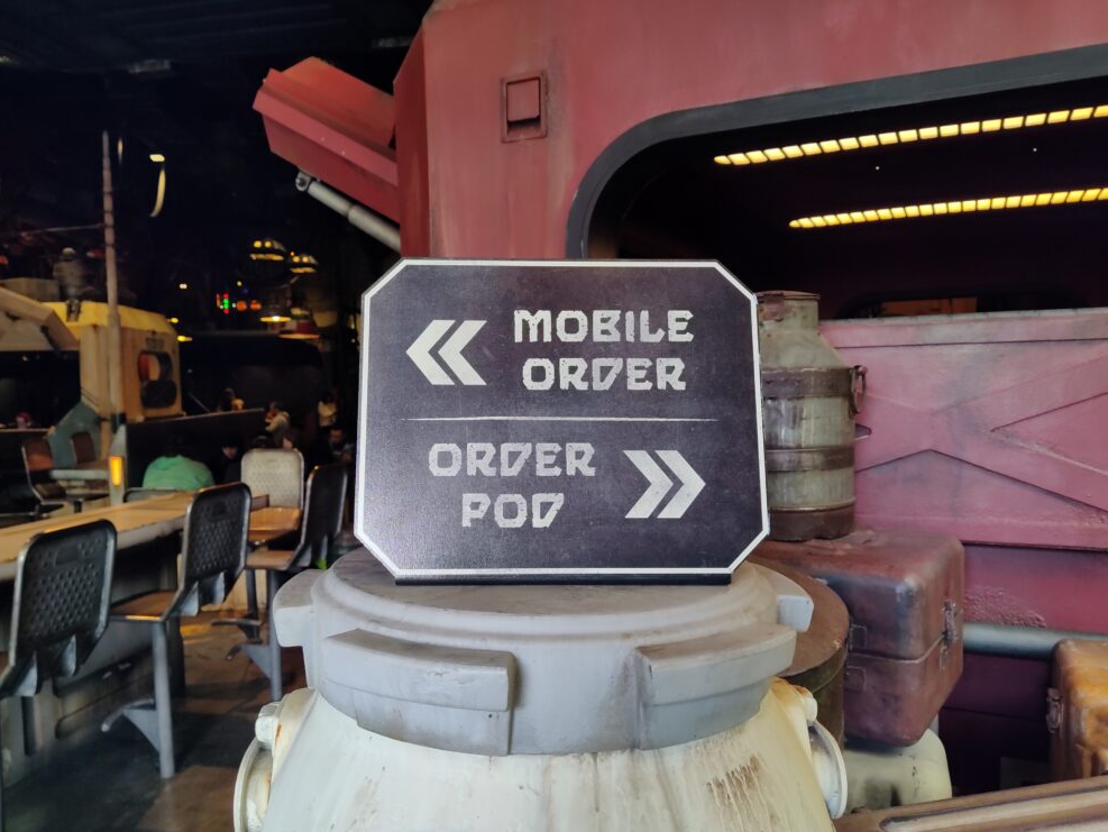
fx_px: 897
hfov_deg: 63.4
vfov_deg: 49.8
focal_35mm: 28
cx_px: 561
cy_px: 424
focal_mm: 4.71
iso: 252
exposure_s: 1/50
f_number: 1.79
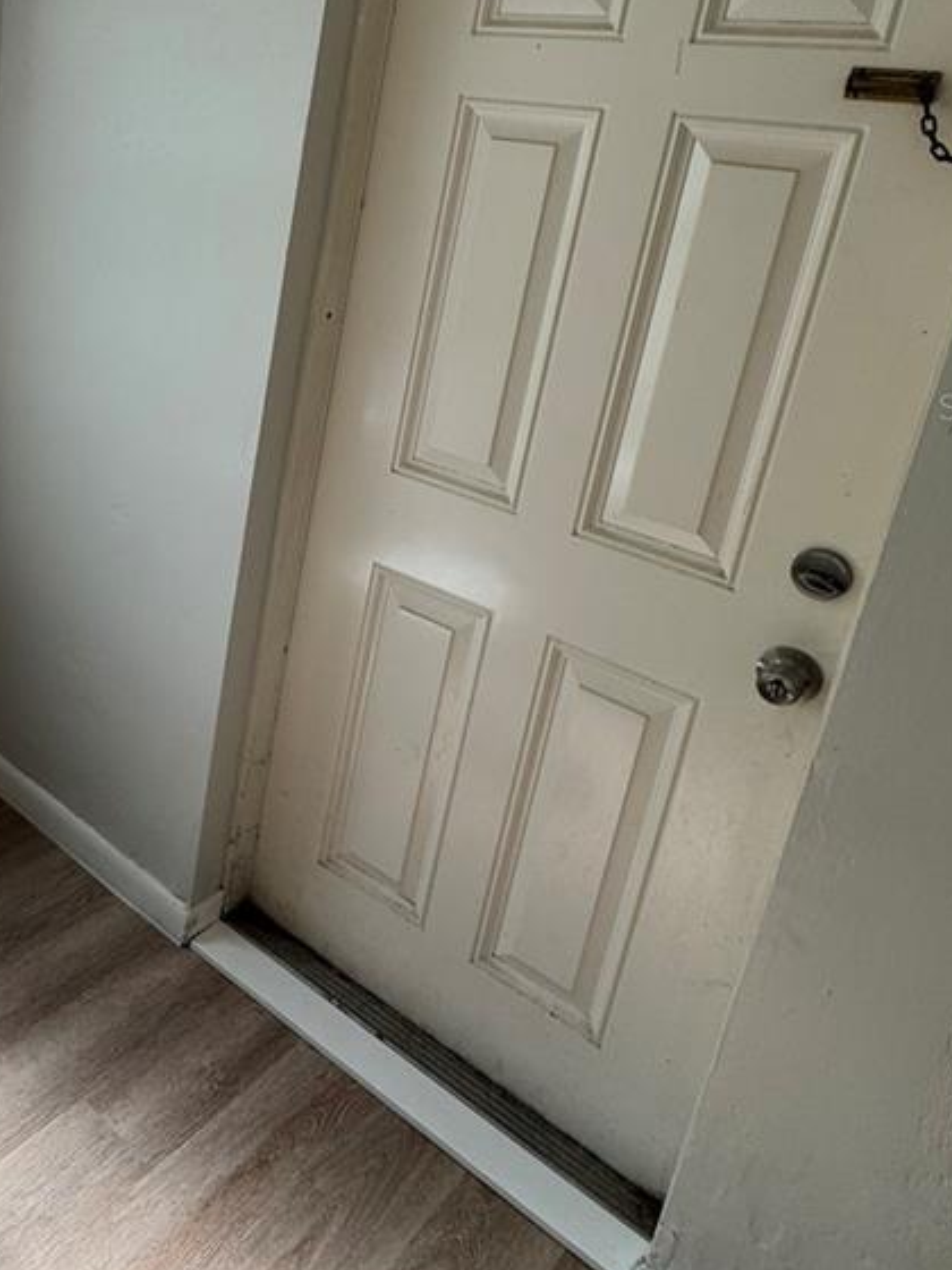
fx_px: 1100
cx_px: 79
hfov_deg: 42.5
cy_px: 406
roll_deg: -6.1
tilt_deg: -17.6
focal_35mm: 30
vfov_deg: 58.4
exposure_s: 1/132
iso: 40
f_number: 2.2
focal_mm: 2.22
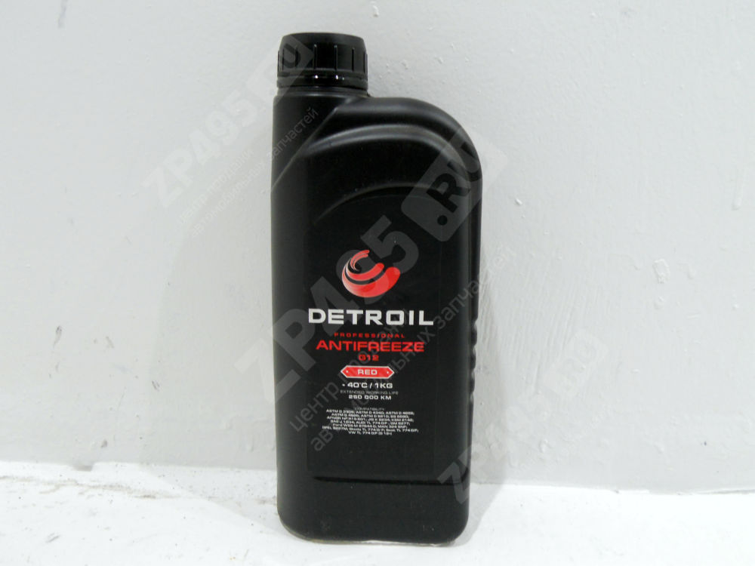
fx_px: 698
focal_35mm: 32
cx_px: 378
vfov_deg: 44.2
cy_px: 283
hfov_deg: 56.8
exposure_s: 1/30
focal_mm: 5.8
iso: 250
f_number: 3.5
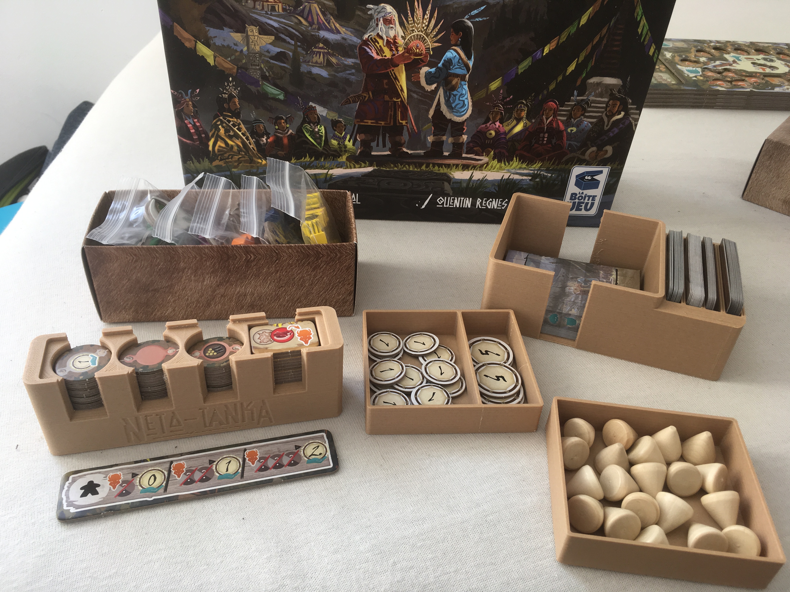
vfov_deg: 48.2
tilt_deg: -38.8
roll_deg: -4.1
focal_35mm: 29
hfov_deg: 61.7
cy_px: 296
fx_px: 662
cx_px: 395
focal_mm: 4.15
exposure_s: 1/50
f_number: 2.2
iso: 25
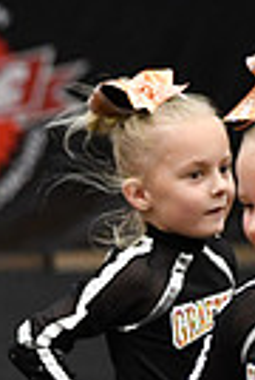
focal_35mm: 971
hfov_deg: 1.4
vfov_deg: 2.1
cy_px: 407
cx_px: -462
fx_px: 10263
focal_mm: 150
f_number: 2.8
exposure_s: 1/800
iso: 5000
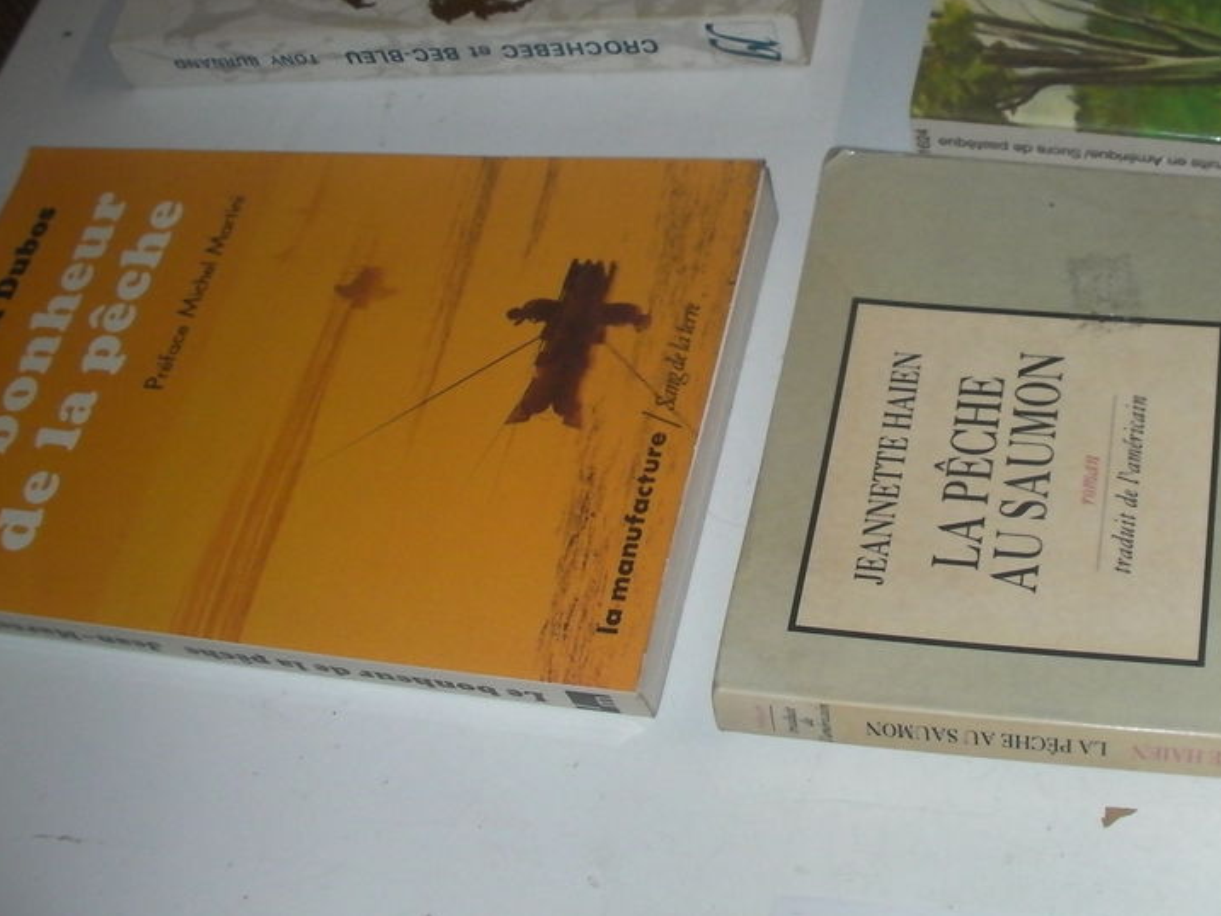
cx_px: 845
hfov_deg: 35.7
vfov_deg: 27.3
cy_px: 284
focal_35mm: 53
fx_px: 1870
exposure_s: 1/30
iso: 200
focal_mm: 6.3
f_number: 5.6
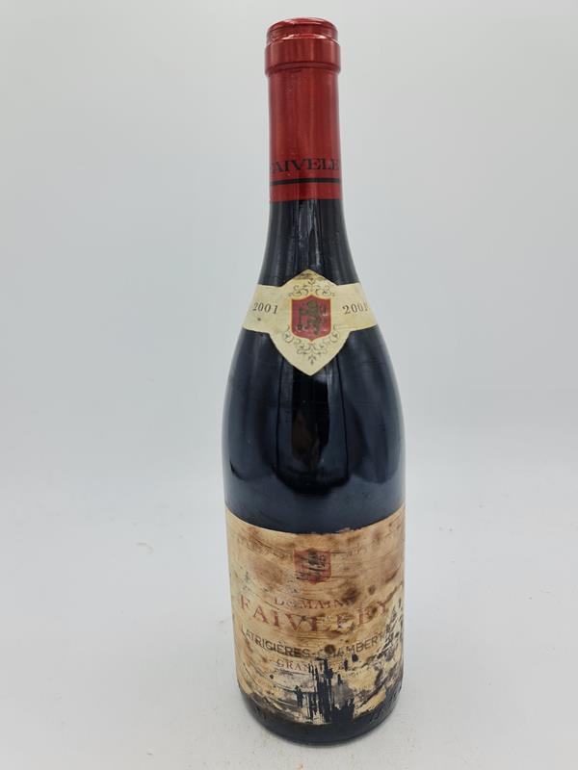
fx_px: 557
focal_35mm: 25
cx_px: 289
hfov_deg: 54.9
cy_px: 385
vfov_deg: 69.4
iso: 50
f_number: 1.8
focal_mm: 7
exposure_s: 1/325
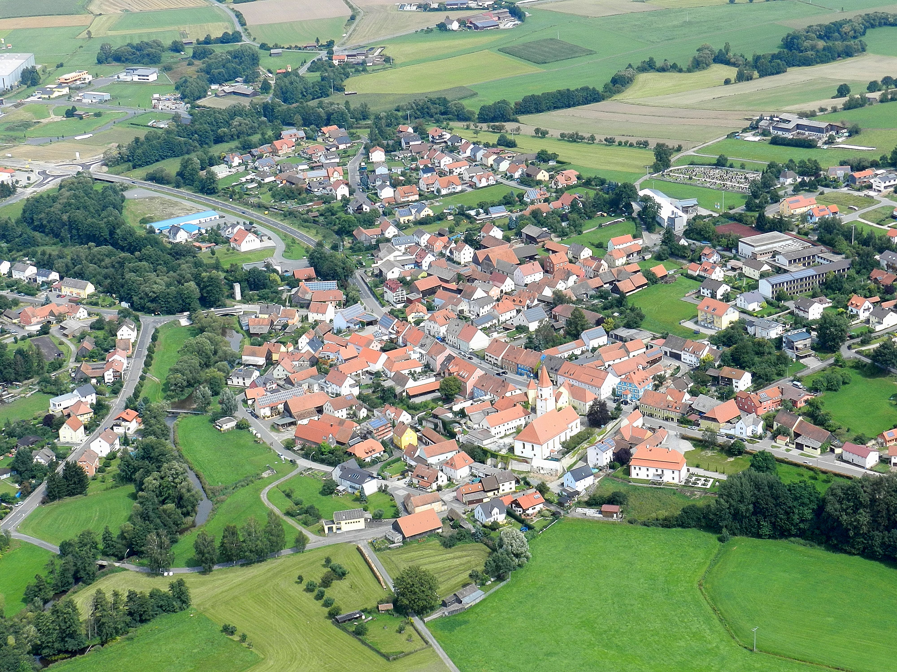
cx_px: 448
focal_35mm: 68
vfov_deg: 21.6
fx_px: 1762
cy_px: 336
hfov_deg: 28.6
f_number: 4.7
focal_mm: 12.1
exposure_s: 1/500
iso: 160
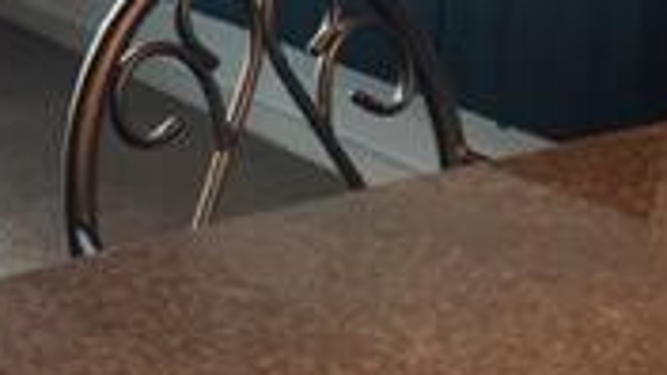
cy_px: -152
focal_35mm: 103
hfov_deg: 19.6
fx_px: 1822
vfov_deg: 11.4
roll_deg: -0.9
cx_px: -110
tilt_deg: -8.5
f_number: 1.5
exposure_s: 1/120
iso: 100
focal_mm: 5.7
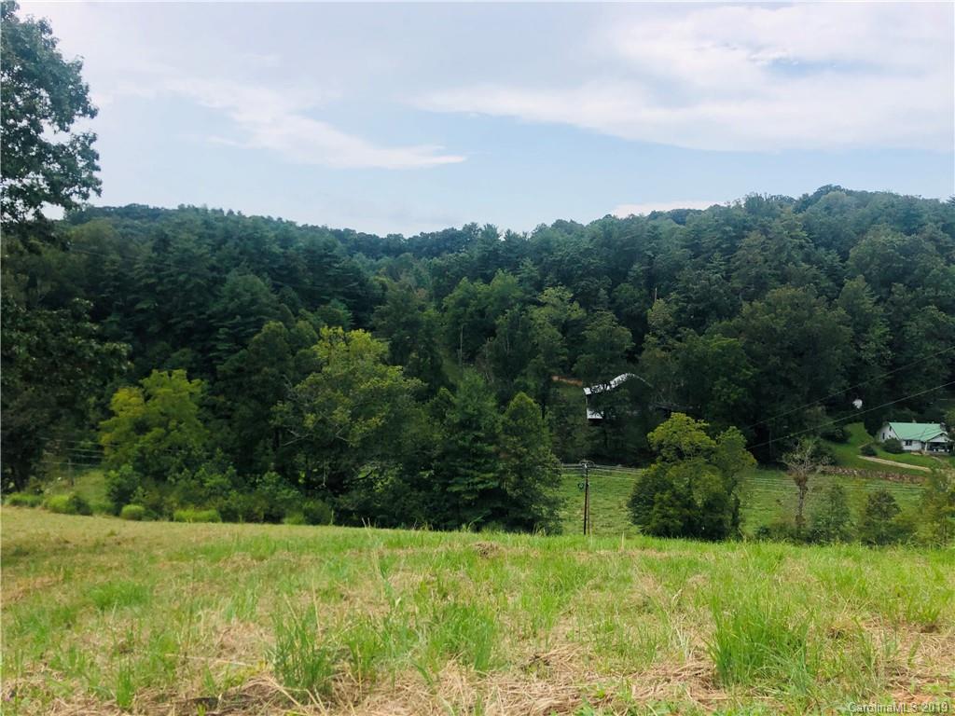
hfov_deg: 63.4
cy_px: 358
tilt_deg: -6.5
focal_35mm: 28
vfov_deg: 49.7
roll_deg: -0.9
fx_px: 772
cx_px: 478
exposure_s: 1/3472
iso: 20
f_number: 1.8
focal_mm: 4
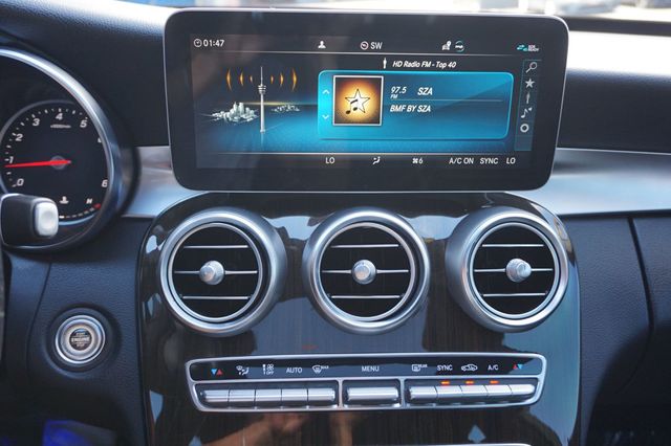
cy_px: 223
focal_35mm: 32
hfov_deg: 59.5
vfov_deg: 41.7
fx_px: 587
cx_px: 336
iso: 250
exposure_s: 1/60
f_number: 4
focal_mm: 21
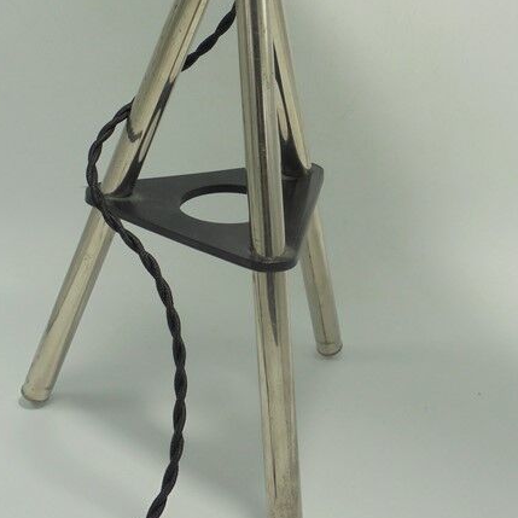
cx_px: 317
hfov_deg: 27.2
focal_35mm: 63
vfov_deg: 26.3
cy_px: 36
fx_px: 1067
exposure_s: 1/80
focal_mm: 6.1
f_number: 4
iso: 100
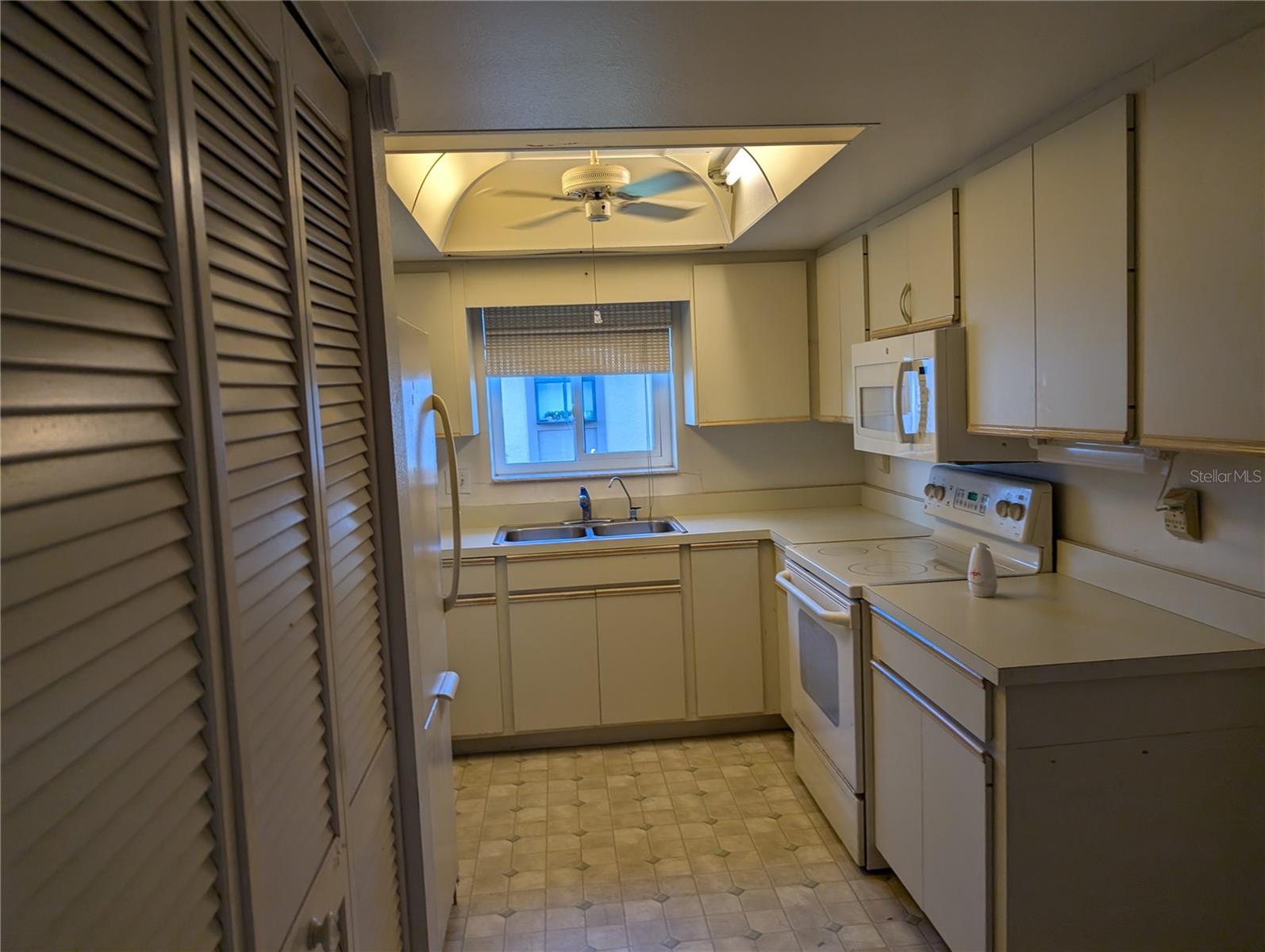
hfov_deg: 71.5
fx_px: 878
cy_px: 476
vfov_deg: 56.9
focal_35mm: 24
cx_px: 632
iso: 65
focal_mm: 6.9
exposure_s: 1/120
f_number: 1.68
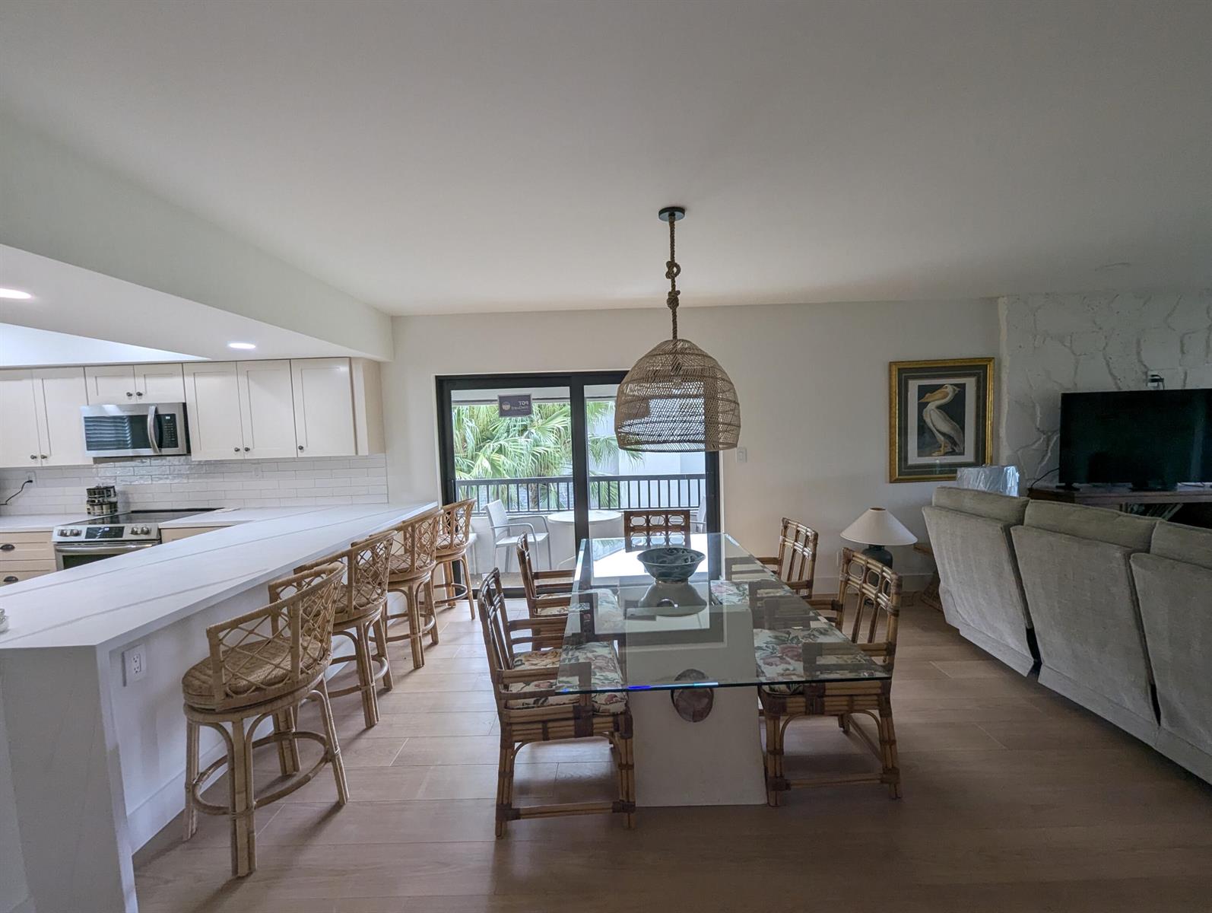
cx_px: 606
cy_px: 456
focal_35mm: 13
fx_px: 456
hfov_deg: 106.1
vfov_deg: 90.1
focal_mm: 1.95
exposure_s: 1/110
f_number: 2.2
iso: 48
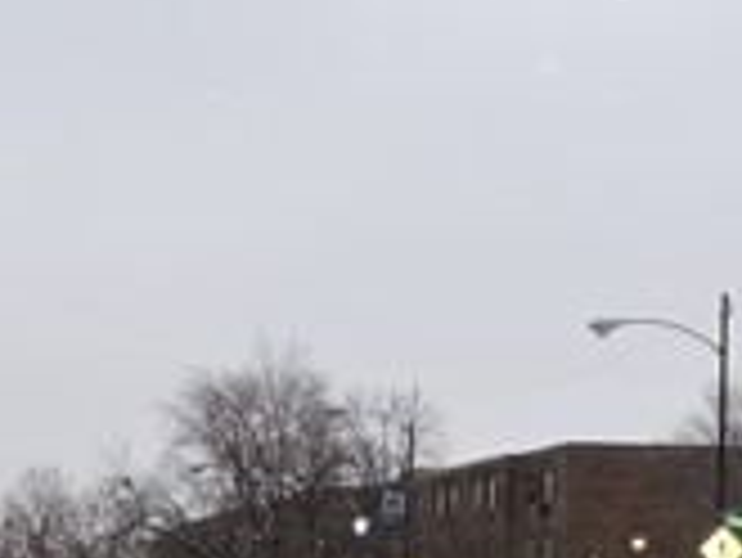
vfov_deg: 15.5
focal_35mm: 93
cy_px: 612
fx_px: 1995
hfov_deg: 20.9
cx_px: 207
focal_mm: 4.3
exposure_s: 1/800
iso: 280
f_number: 3
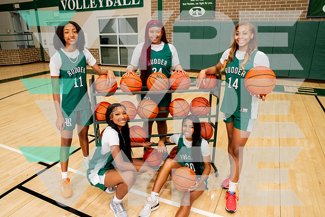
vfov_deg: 51.0
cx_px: 161
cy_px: 109
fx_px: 227
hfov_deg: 71.1
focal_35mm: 25
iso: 3200
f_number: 7.1
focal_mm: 24
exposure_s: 1/125
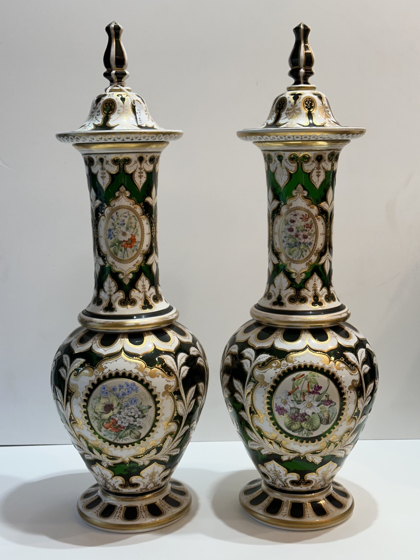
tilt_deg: -8.8
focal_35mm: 48
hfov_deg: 30.3
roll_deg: +0.2
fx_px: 777
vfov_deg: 39.7
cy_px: 280
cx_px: 210
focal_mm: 6.86
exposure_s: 1/100
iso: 80
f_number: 1.78
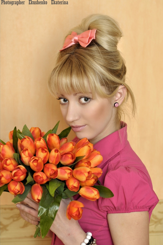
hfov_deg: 18.1
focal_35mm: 75
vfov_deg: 27.0
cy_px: 122
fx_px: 511
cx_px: 82
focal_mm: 50
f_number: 3.2
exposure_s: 1/200
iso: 200
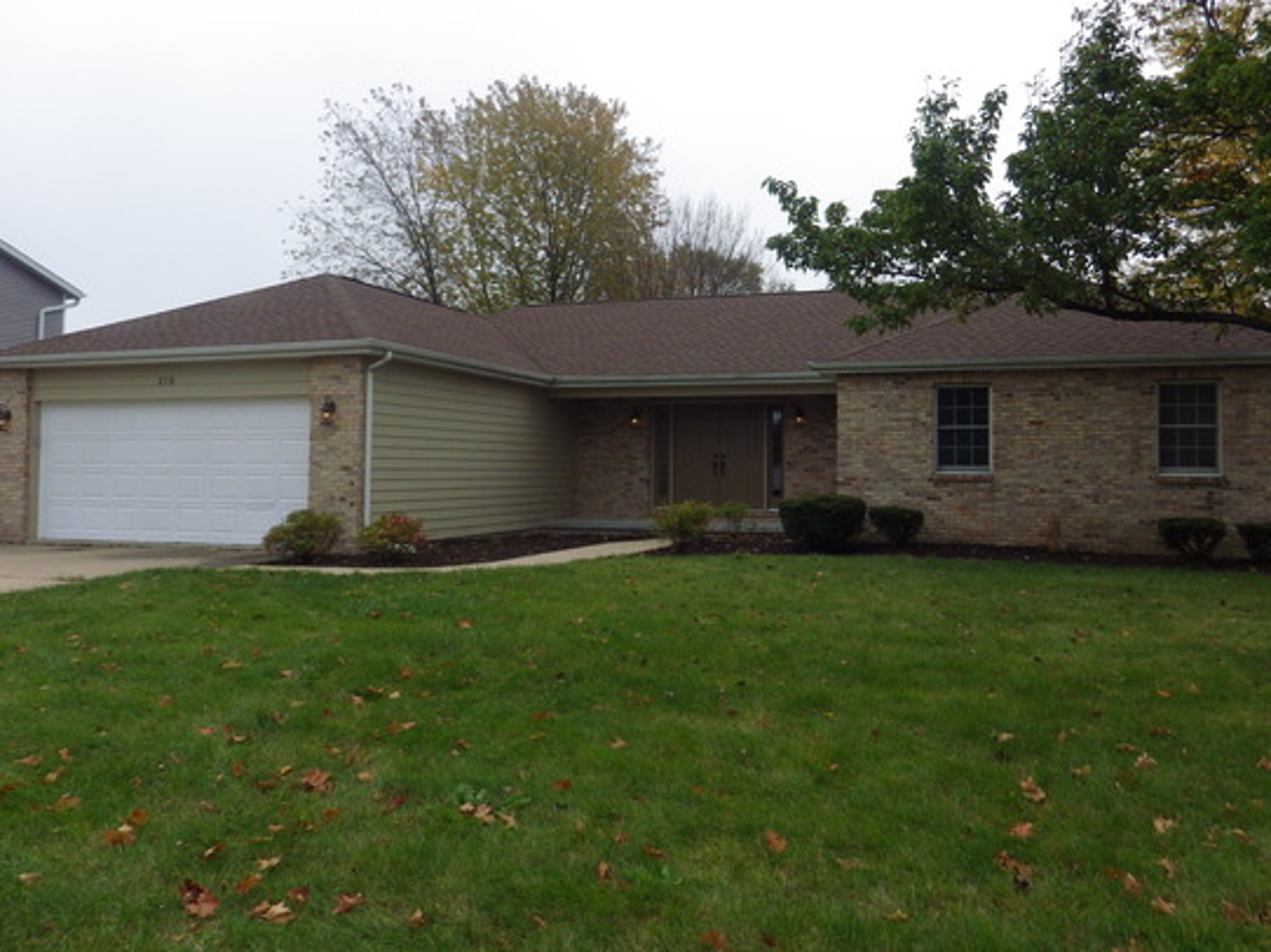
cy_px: 441
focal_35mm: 26
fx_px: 954
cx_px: 729
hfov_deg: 67.0
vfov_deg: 53.0
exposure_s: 1/800
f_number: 3.1
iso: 100
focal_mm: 4
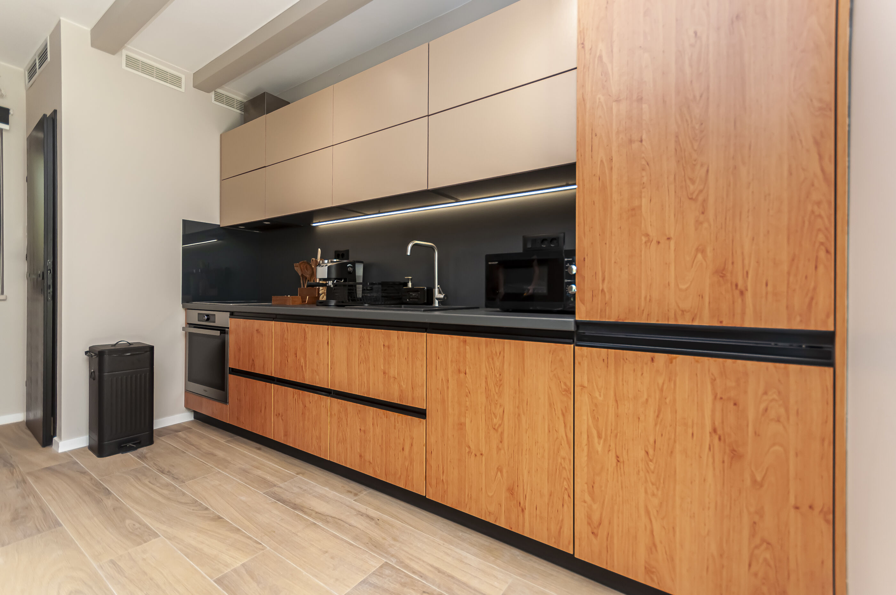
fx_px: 373
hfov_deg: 100.5
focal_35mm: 15
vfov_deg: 77.2
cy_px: 298
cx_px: 448
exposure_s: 1/60
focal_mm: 10
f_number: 5
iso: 400
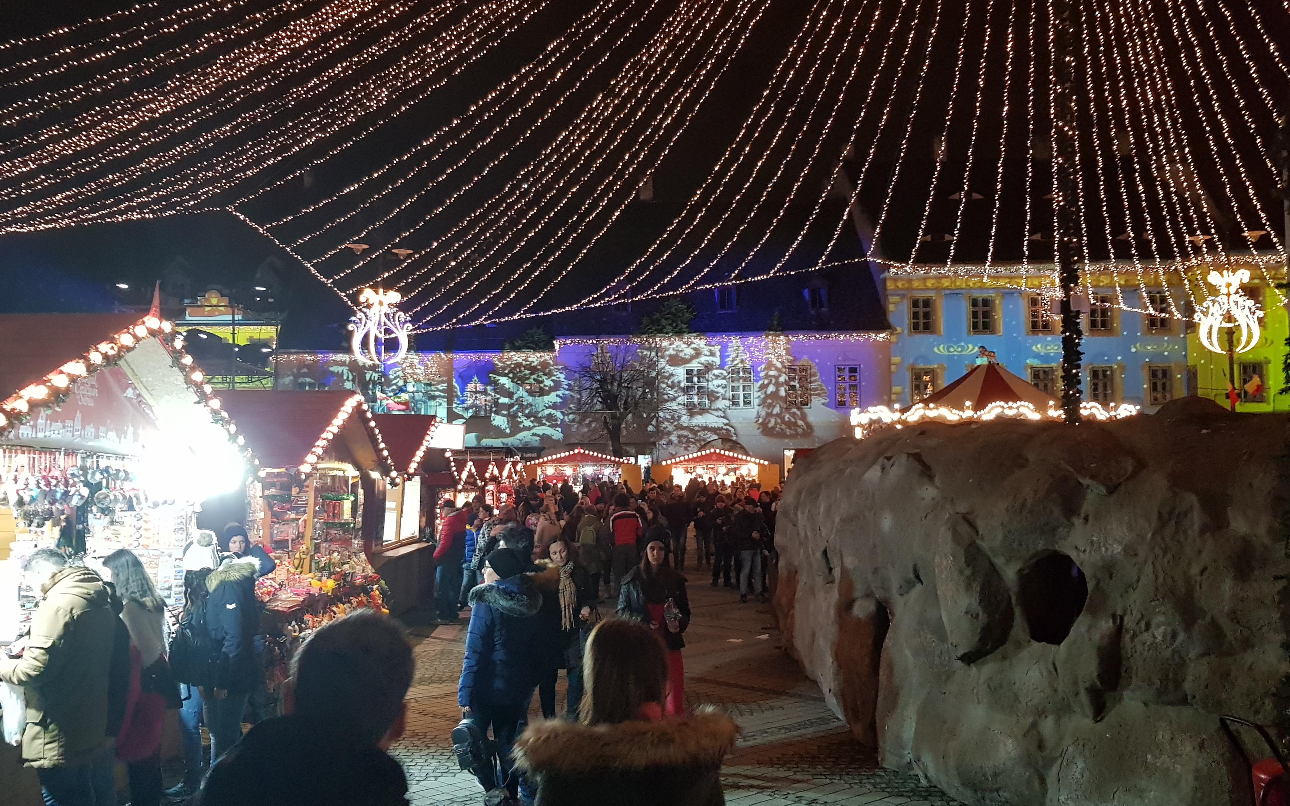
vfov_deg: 39.4
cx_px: 586
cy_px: 424
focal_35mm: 32
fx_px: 1125
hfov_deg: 59.6
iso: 400
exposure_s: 1/50
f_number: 1.7
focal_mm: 4.2
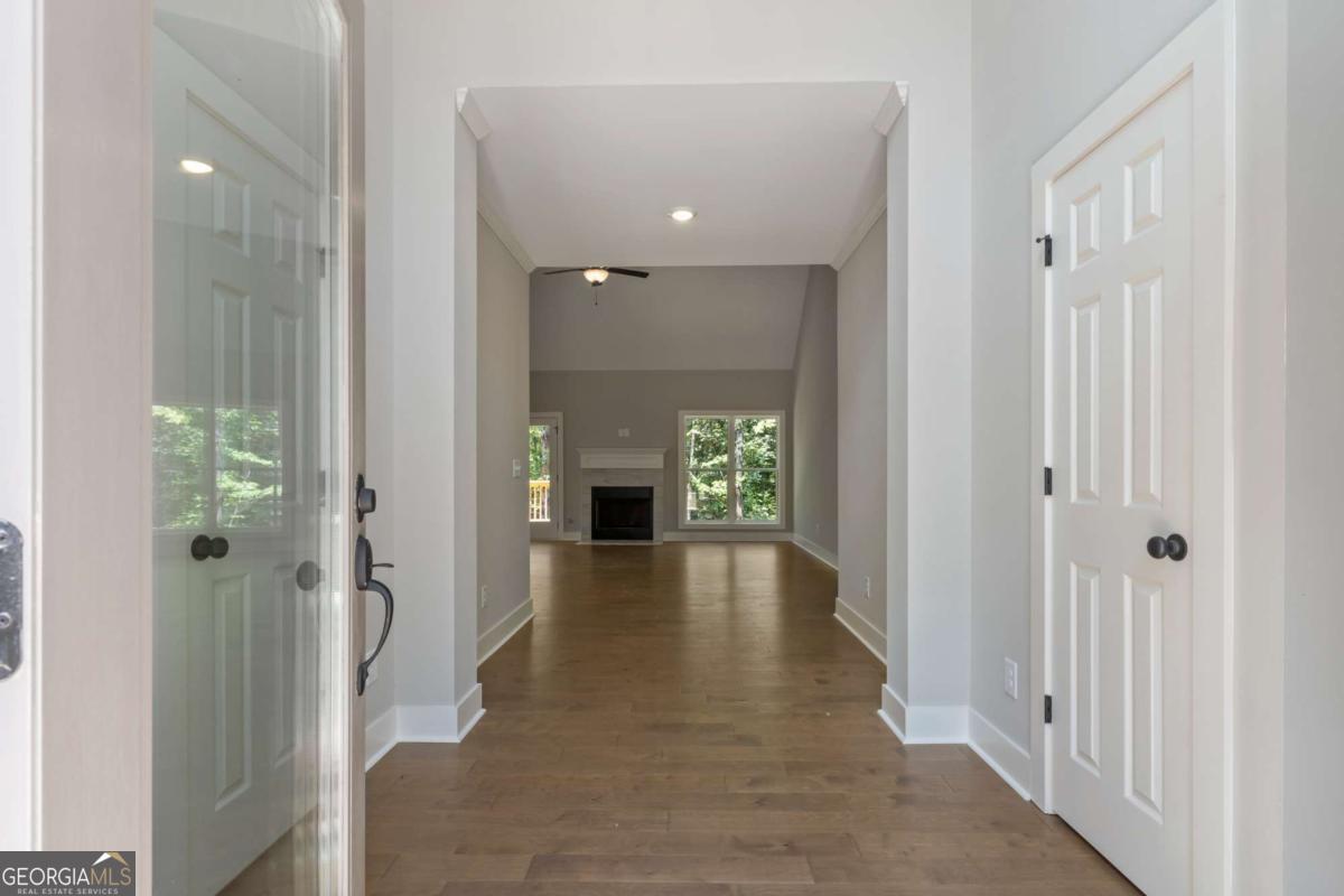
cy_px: 448
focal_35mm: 16
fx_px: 616
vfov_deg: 72.1
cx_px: 672
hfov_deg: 95.0
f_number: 9
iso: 200
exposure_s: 1/25
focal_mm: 11
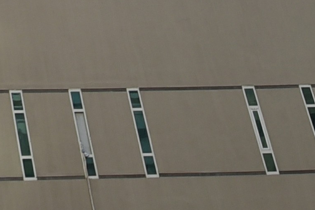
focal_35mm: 111
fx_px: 972
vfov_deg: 10.2
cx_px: -267
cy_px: -339
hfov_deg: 15.6
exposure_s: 1/1000
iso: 160
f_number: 3.5
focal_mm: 14
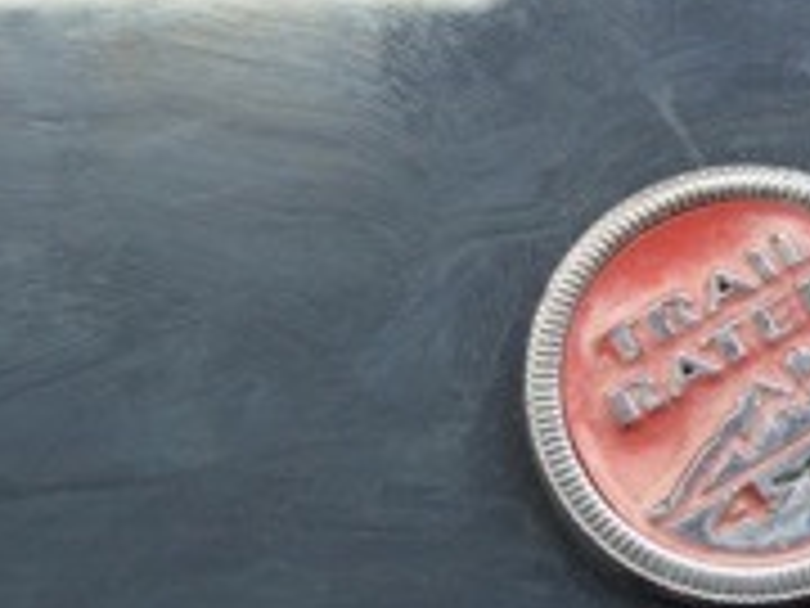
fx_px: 2153
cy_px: 349
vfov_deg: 16.1
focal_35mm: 92
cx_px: 711
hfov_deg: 20.9
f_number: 3.5
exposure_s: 1/40
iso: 400
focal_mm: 18
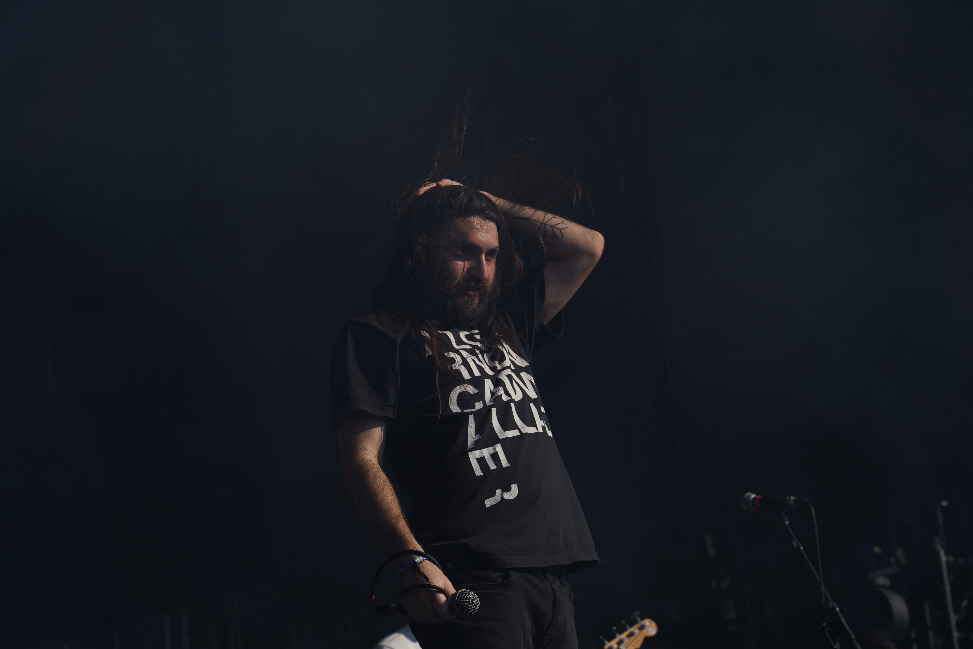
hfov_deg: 19.5
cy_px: 324
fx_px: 2838
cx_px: 486
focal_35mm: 105
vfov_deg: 13.0
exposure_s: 1/800
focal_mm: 105
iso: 100
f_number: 8
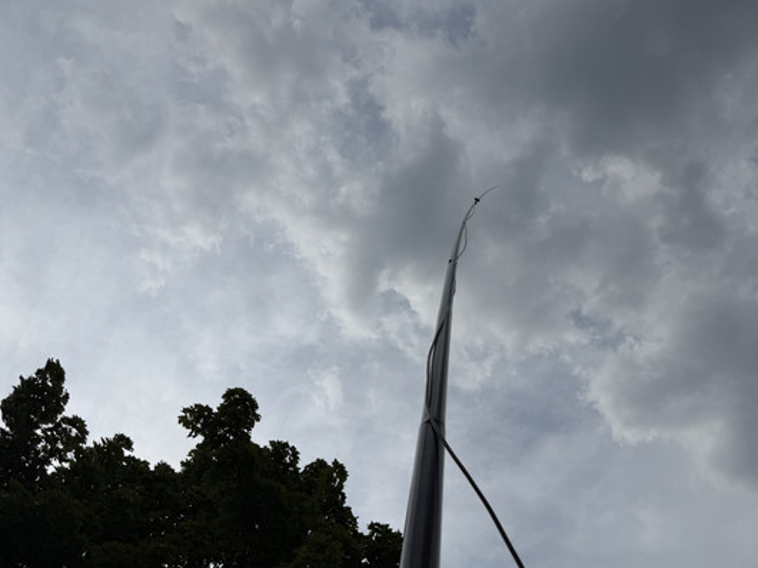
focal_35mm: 29
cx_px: 429
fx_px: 635
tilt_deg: +72.2
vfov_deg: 48.0
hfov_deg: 61.5
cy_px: 325
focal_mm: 6.76
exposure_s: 1/17544
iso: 80
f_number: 1.78
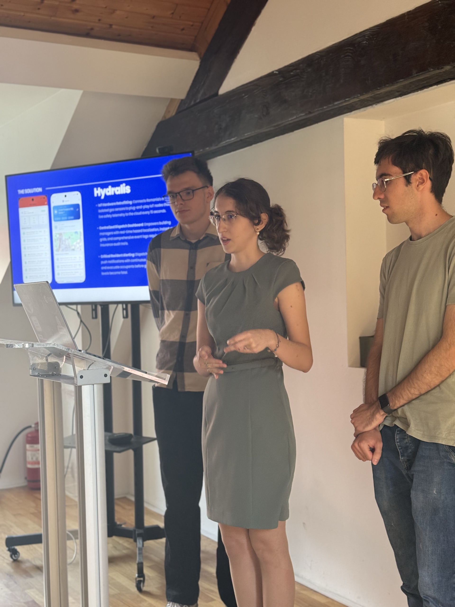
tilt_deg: -0.9
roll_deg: +1.5
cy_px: 304
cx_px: 228
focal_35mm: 48
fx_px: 841
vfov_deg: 39.7
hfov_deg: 30.3
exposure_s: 1/60
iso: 200
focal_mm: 6.76
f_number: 1.78
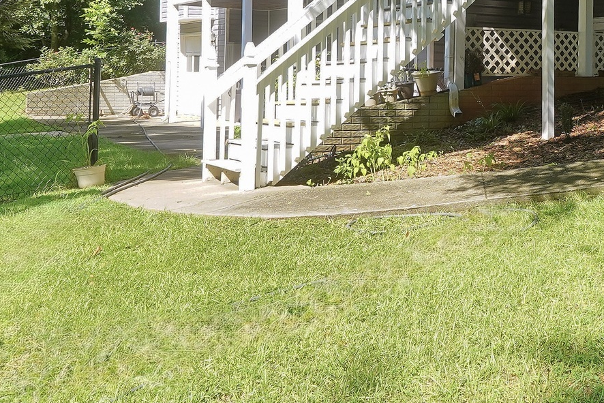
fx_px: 873
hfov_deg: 36.3
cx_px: 519
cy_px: 40
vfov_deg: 25.2
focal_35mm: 52
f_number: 6.3
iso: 100
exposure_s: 1/100
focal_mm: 10
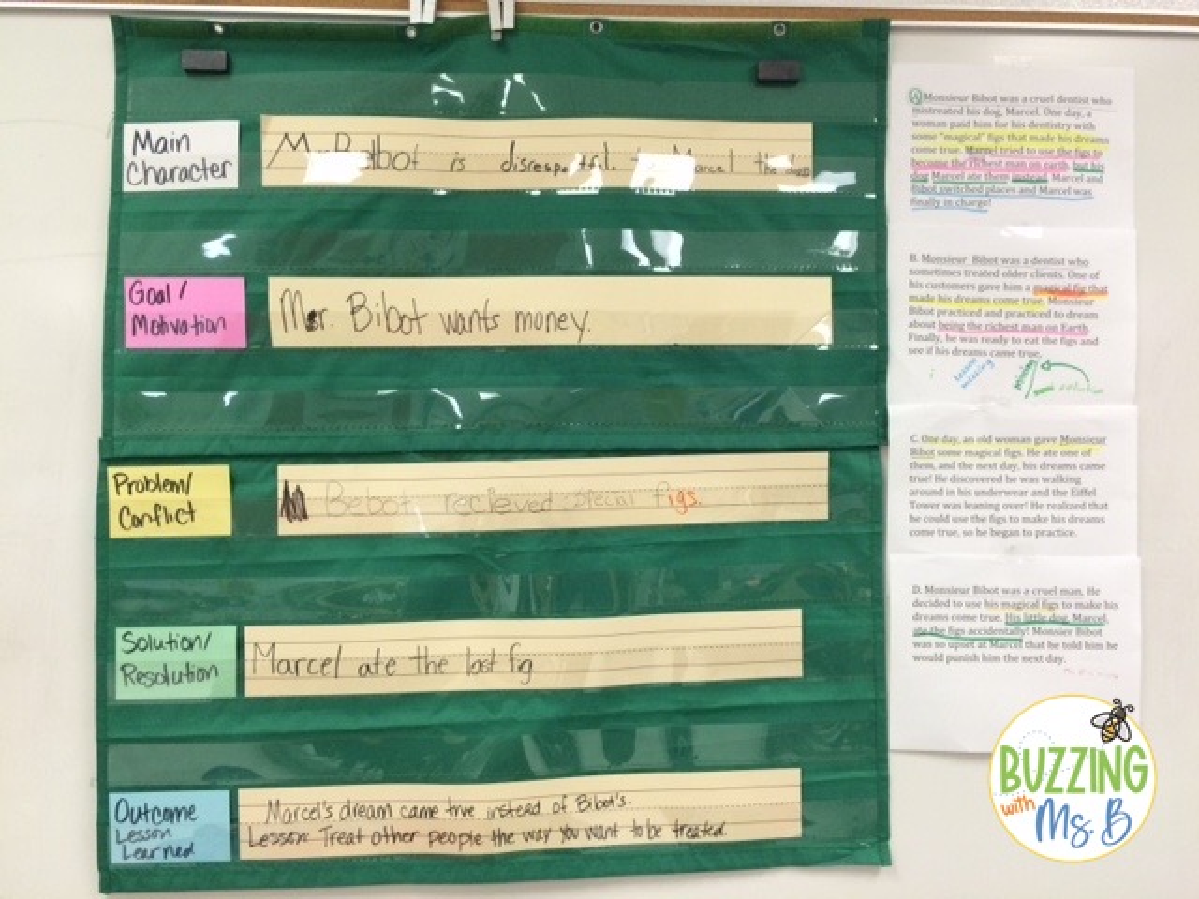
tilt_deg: +0.2
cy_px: 450
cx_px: 600
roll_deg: -0.7
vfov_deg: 48.2
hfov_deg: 61.7
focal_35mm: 29
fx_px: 1004
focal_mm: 4.15
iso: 64
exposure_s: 1/30
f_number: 2.2
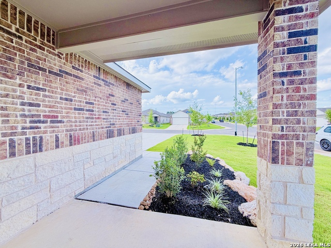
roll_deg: +0.7
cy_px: 124
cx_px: 166
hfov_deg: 102.1
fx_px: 134
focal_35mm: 14
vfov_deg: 85.7
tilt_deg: -1.4
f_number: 2.2
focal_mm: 2.22
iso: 40
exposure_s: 1/770
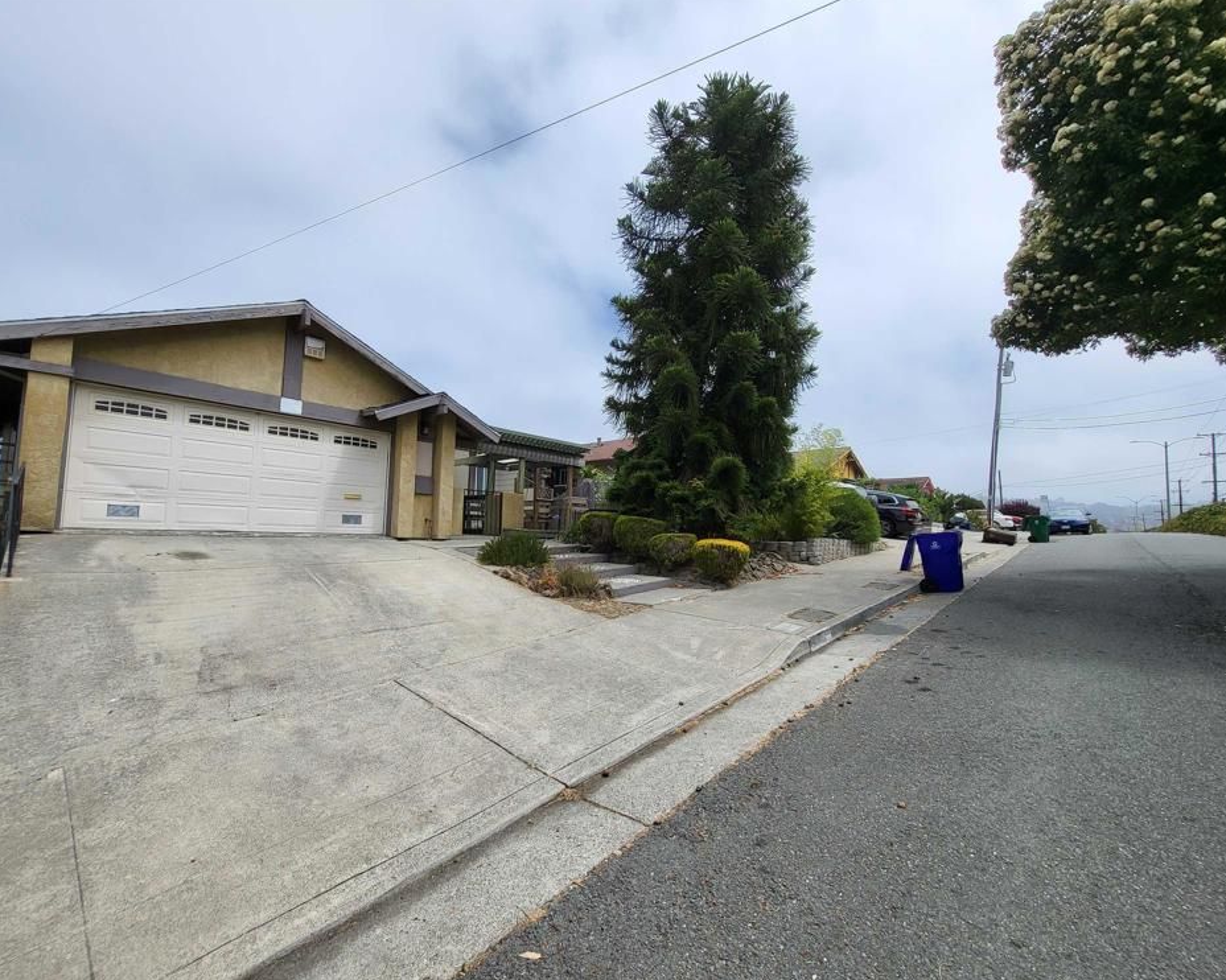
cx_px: 569
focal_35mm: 14
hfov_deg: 100.5
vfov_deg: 88.0
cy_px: 499
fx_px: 508
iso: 32
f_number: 2.2
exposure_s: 1/1376
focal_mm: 1.74
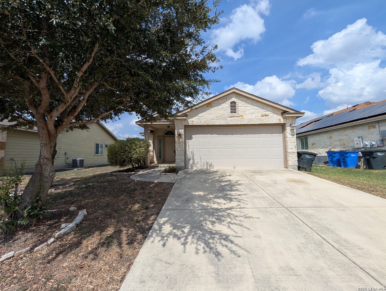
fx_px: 134
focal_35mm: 12
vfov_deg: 94.7
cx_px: 193
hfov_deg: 110.5
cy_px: 146
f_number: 1.7
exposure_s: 1/4184
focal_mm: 2.02
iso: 52
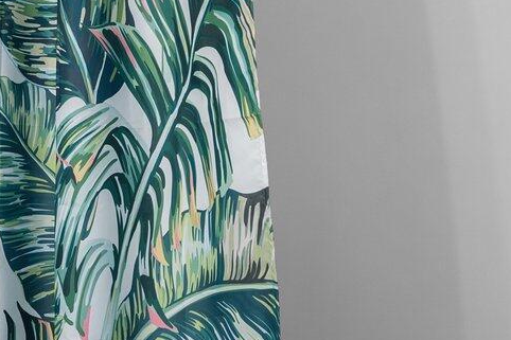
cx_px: -20
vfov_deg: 20.0
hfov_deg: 27.6
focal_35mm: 68
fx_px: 965
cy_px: 120
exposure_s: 1/2
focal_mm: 16
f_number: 4
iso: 320
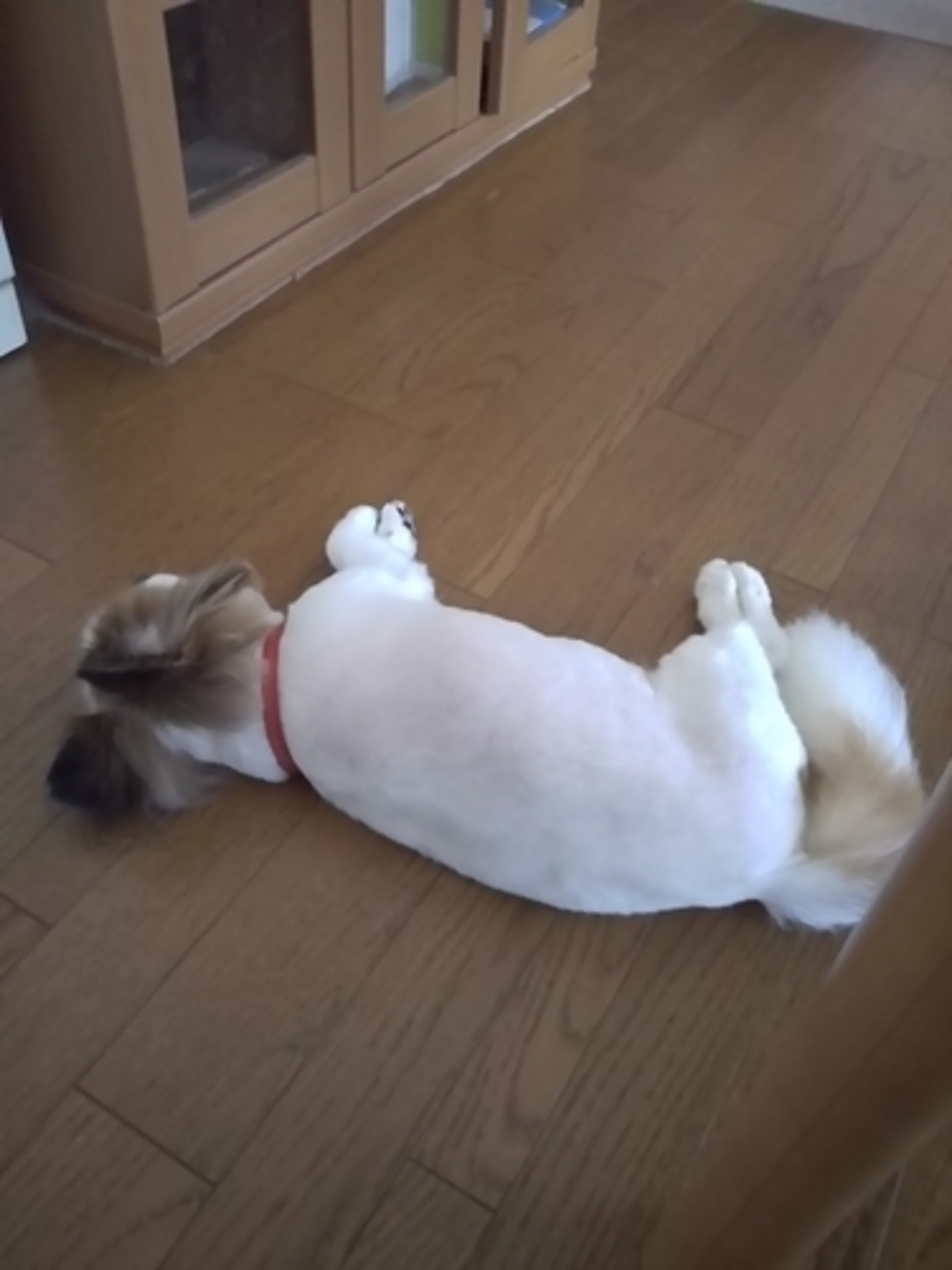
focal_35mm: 30
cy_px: 635
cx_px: 476
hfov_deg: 46.8
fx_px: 1100
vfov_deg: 60.0
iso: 1000
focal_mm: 4
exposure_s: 1/8
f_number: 2.2
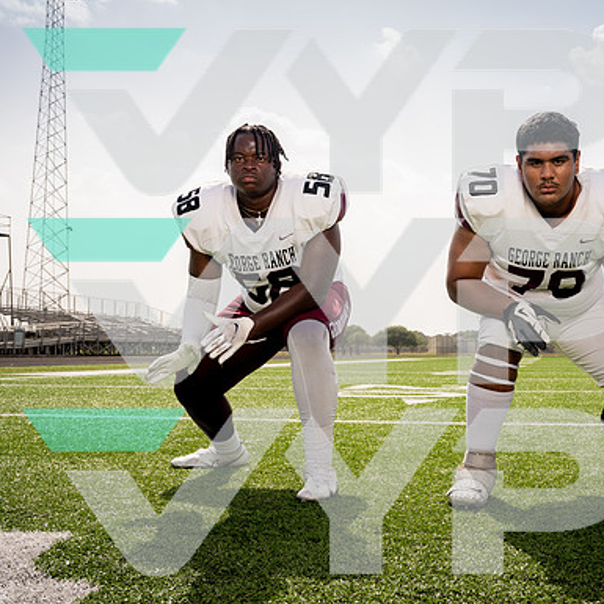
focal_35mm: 41
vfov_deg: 40.9
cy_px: 302
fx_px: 809
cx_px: 427
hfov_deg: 40.2
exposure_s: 1/250
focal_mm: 32
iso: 100
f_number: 8
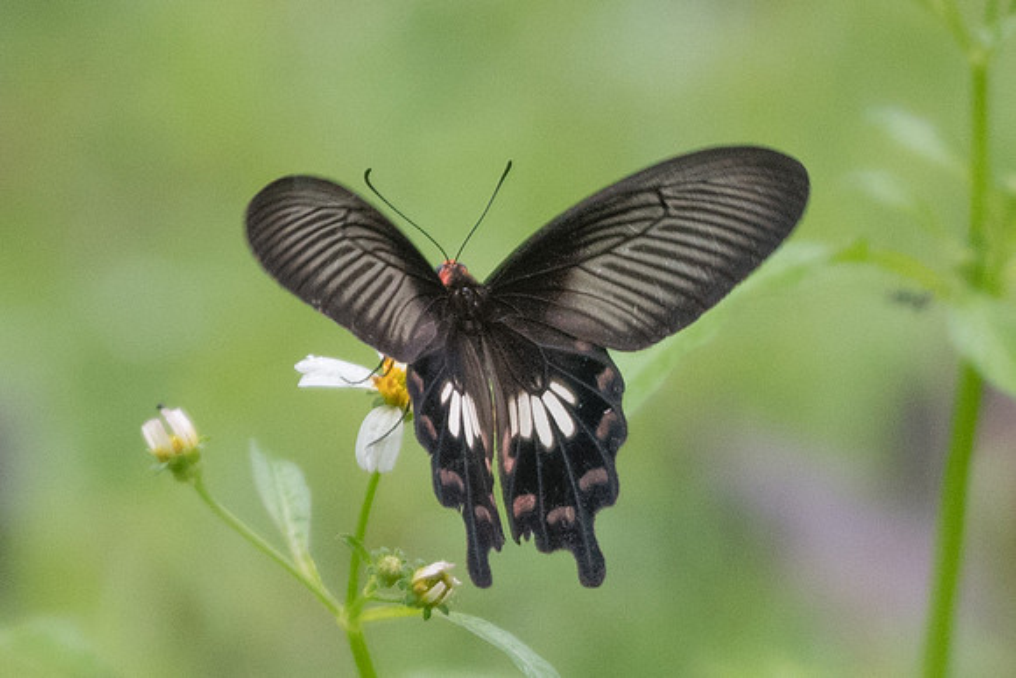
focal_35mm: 878
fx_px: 24781
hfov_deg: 2.3
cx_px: 288
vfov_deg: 1.6
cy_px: 422
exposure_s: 1/640
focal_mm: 150
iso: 800
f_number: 3.2
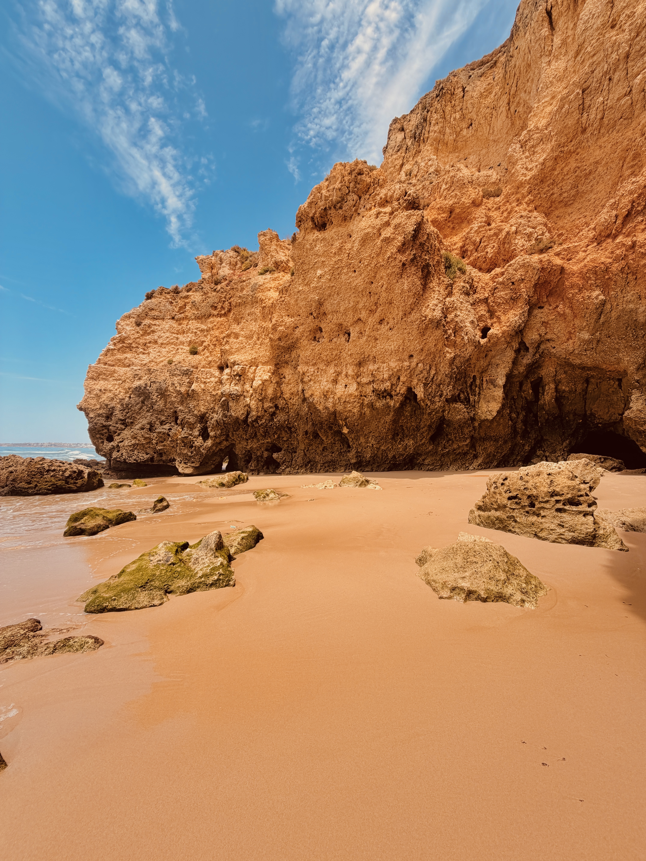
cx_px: 323
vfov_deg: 102.1
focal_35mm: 14
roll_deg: -1.3
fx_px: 348
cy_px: 430
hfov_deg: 85.7
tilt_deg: +4.3
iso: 32
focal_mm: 2.22
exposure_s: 1/770
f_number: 2.2
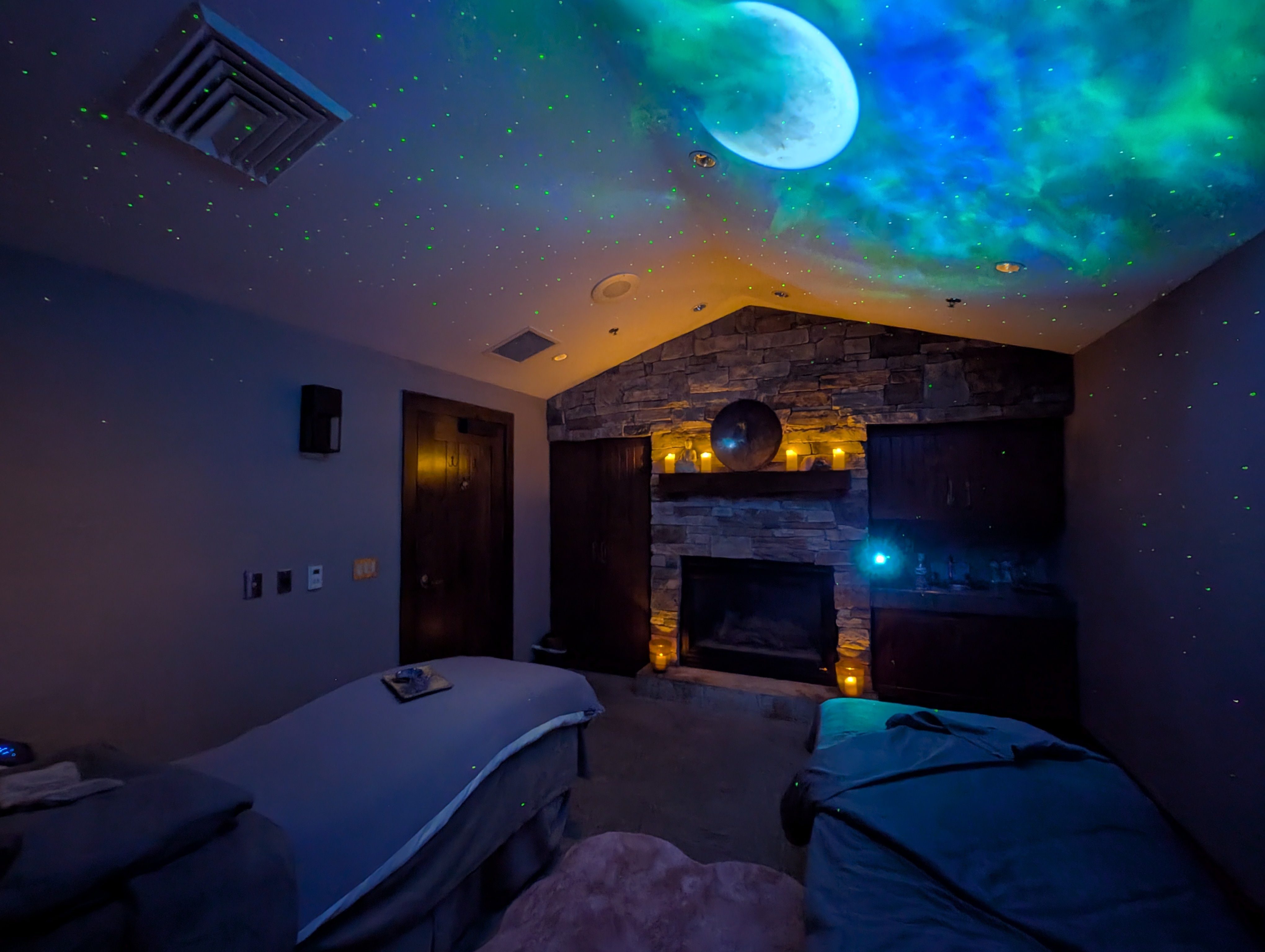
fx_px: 476
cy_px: 476
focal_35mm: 13
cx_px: 632
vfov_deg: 90.1
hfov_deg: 106.1
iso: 586
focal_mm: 1.95
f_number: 2.2
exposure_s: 1/10
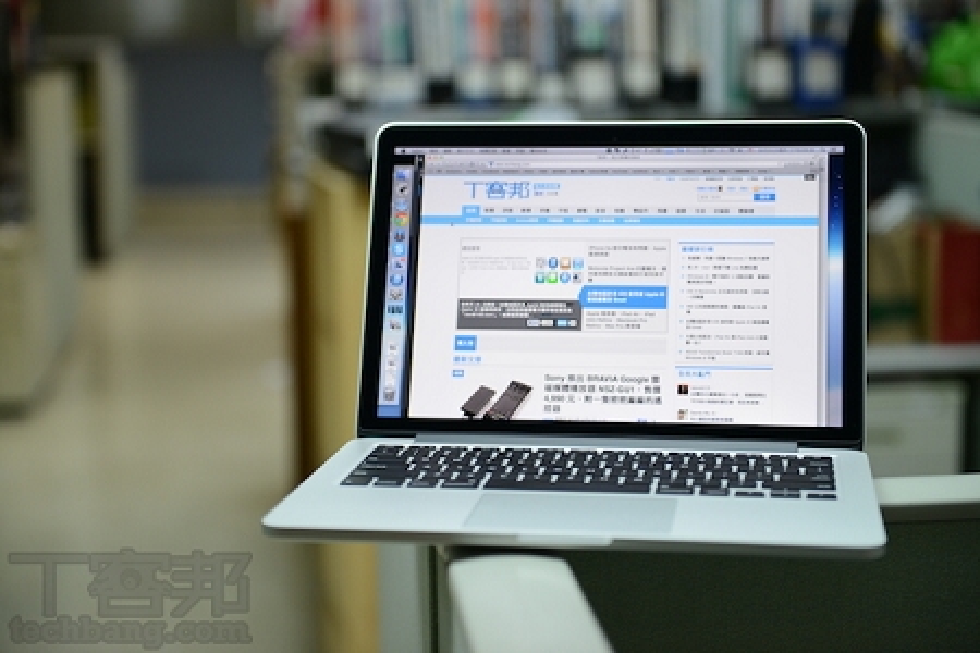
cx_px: 490
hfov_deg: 28.8
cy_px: 326
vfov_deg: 19.5
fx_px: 1905
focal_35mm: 70
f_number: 2.8
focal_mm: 70
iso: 800
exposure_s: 1/250
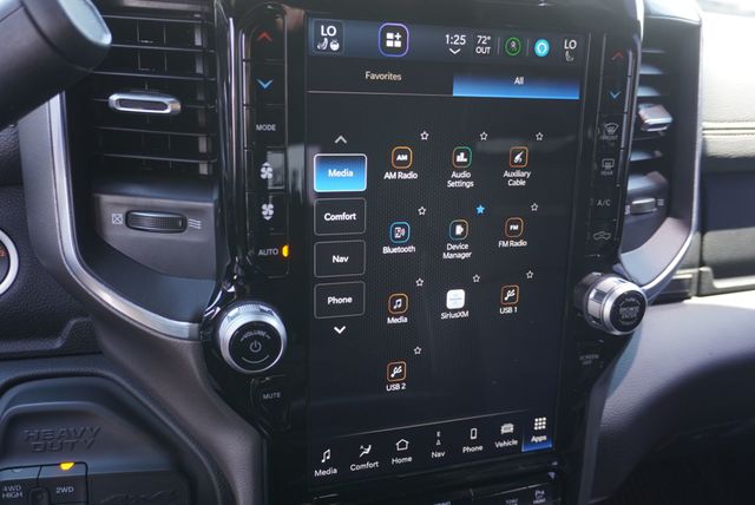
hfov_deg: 61.9
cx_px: 378
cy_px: 252
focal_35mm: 30
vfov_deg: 43.7
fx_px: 630
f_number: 4
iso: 250
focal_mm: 20
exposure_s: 1/60
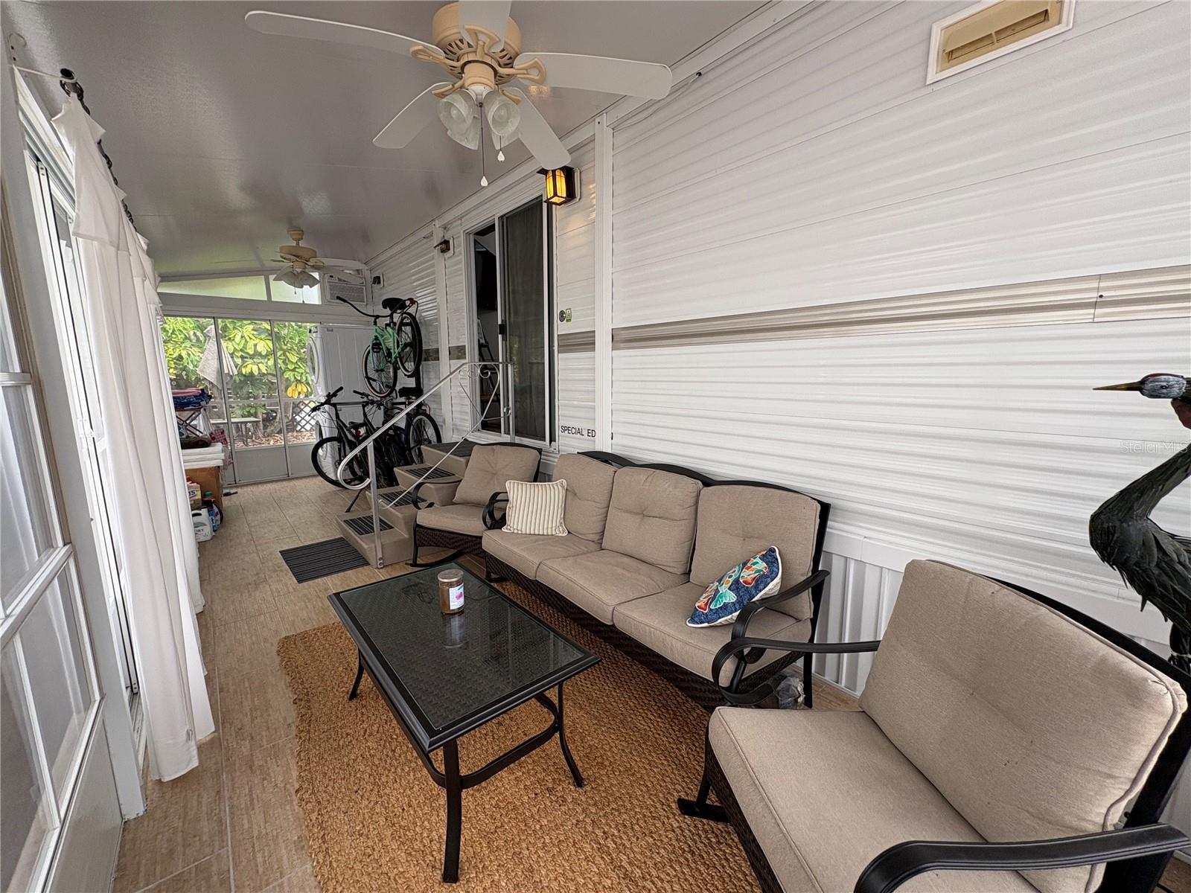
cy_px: 446
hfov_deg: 102.1
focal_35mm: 14
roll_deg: +1.3
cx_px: 596
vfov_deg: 85.7
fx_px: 482
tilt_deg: -7.9
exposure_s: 1/99
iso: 50
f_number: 2.2
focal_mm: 2.22
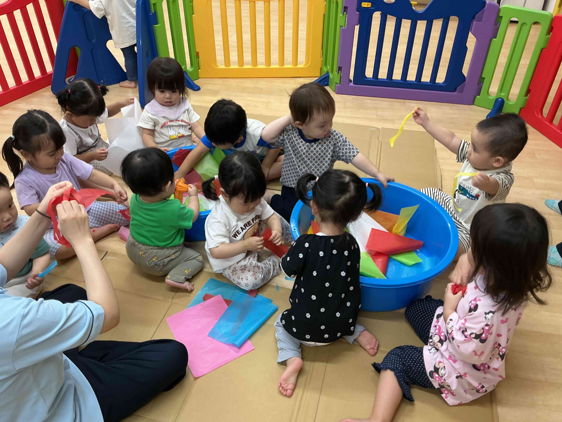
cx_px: 281
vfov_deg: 48.2
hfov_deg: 61.7
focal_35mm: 29
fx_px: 471
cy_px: 211
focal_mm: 3
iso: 50
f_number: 1.8
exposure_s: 1/60
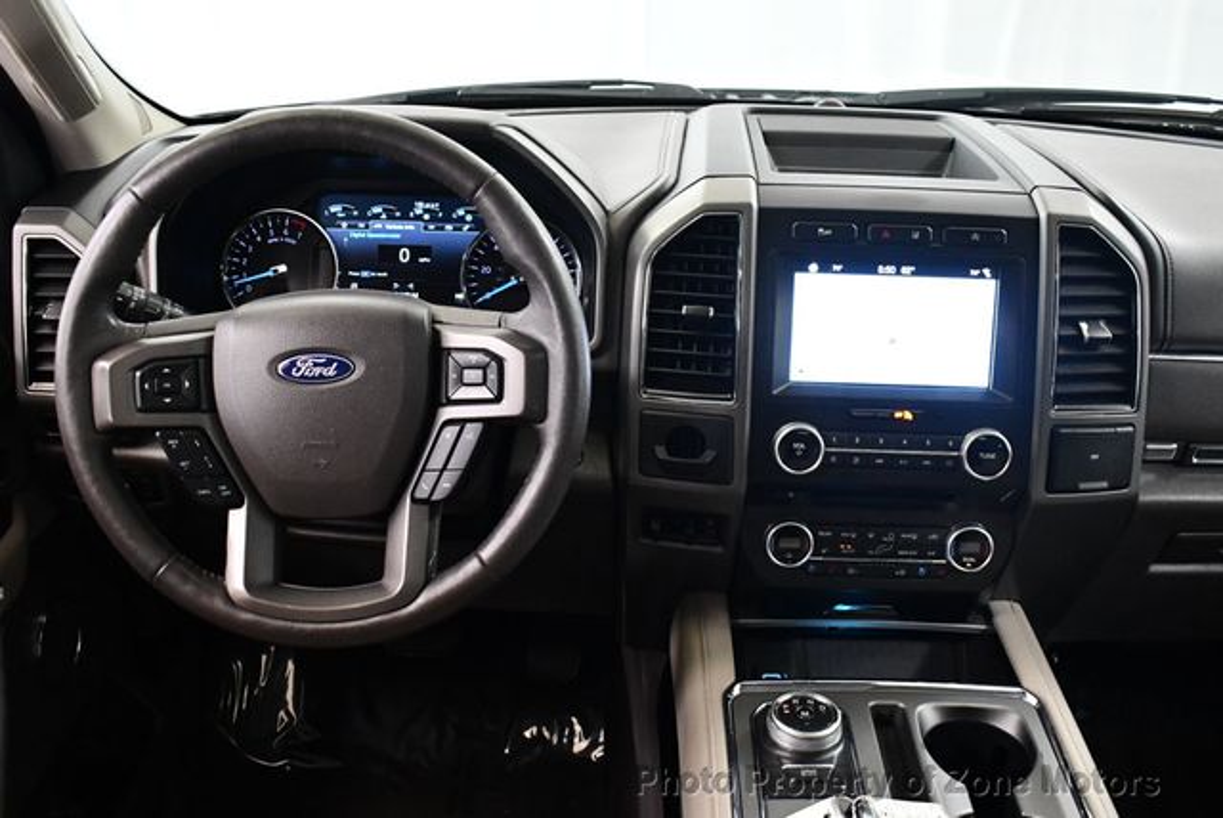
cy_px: 409
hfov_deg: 53.1
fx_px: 1224
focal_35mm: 36
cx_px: 612
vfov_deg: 36.9
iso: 3200
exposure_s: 1/100
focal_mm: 18
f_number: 3.5
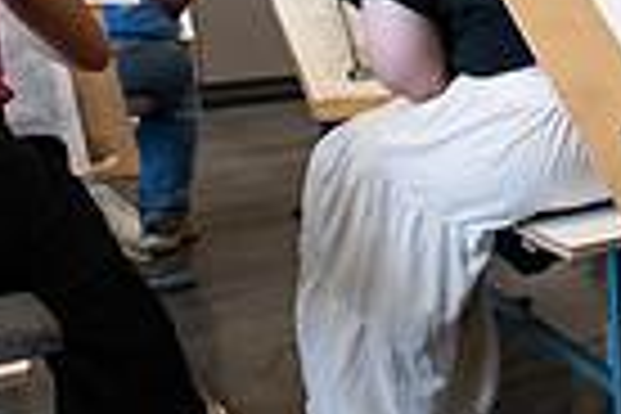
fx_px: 1087
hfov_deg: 24.1
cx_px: 960
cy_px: 68
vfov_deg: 21.2
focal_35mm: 63
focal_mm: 14
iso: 800
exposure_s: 1/160
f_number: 4
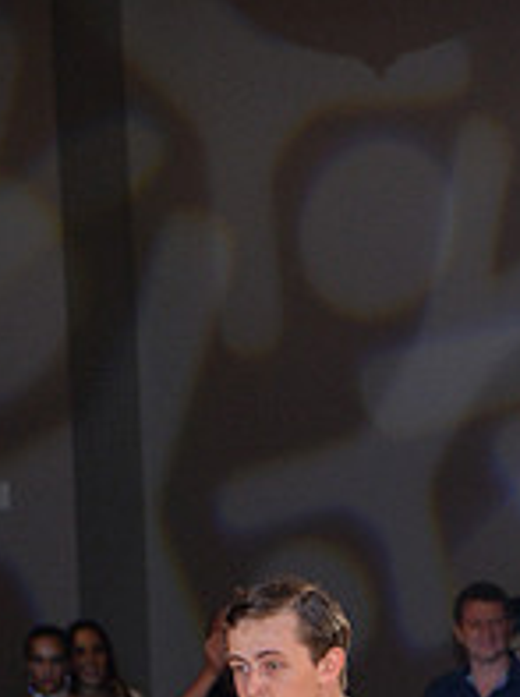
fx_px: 6270
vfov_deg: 6.3
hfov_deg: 4.7
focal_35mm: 312
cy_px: 1023
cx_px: 541
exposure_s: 1/200
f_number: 5
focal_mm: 110
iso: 1600
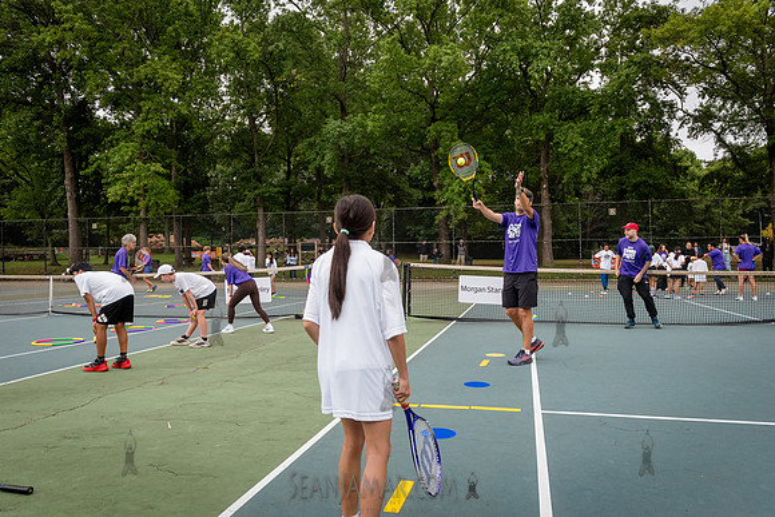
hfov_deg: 66.9
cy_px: 258
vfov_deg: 47.6
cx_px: 388
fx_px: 586
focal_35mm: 27
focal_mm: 27
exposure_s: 1/1600
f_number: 5
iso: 1600
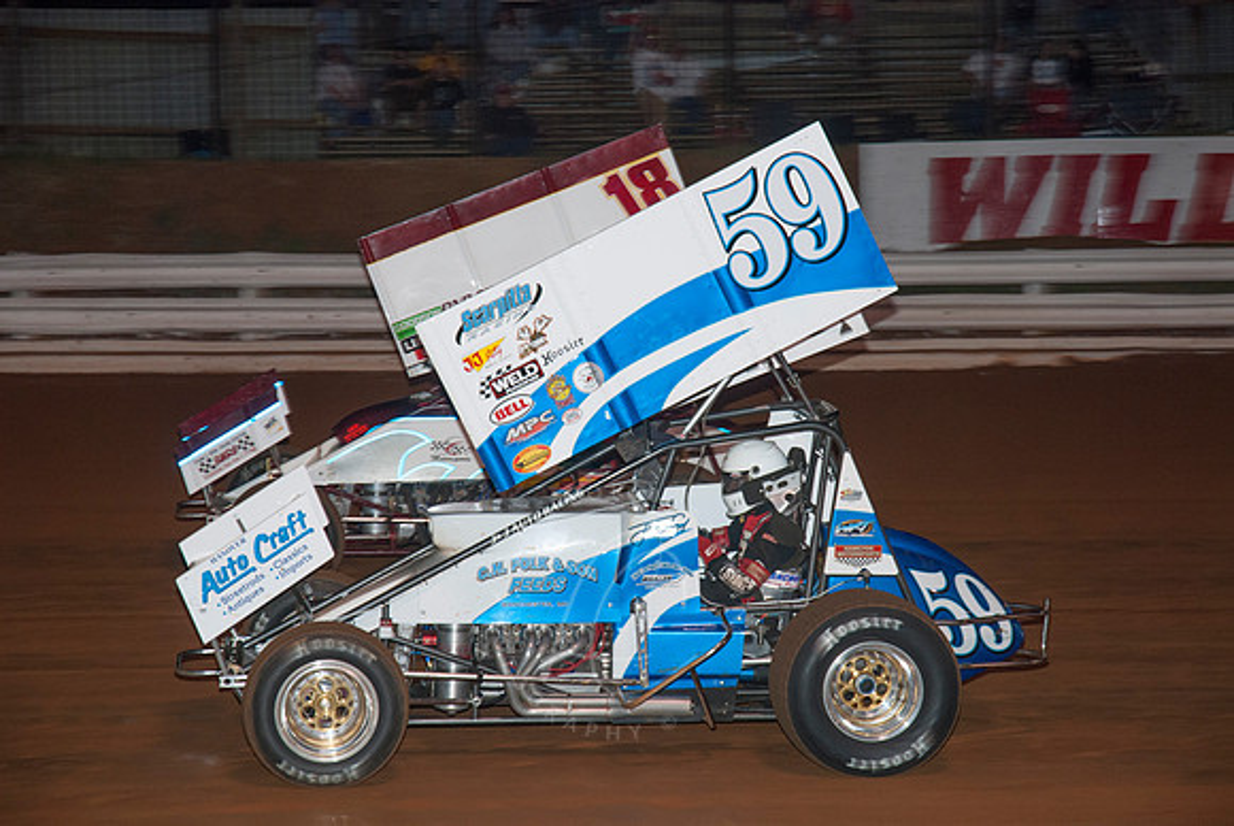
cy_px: 413
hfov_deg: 20.9
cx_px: 617
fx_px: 3345
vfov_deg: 14.1
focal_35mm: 98
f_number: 4.5
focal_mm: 65
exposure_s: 1/125
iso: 250
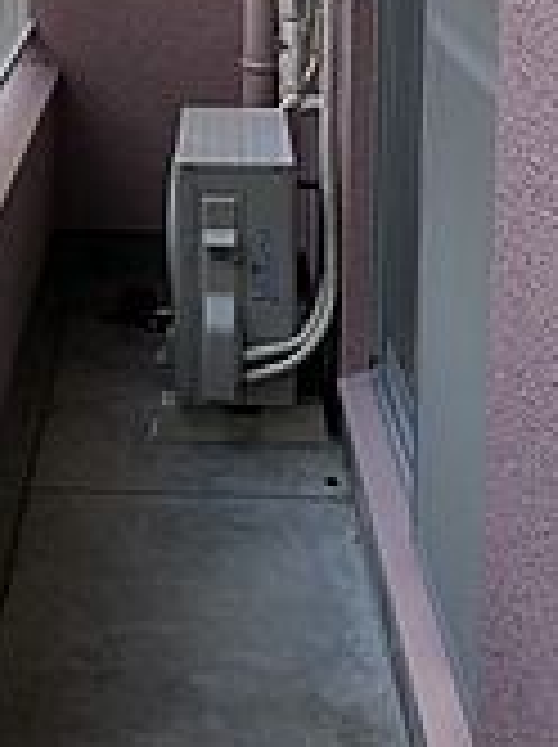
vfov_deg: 22.4
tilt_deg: -3.3
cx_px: 108
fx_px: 1745
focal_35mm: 81
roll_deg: -1.4
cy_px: -135
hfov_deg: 18.0
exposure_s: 1/211
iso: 20
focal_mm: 4
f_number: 1.8
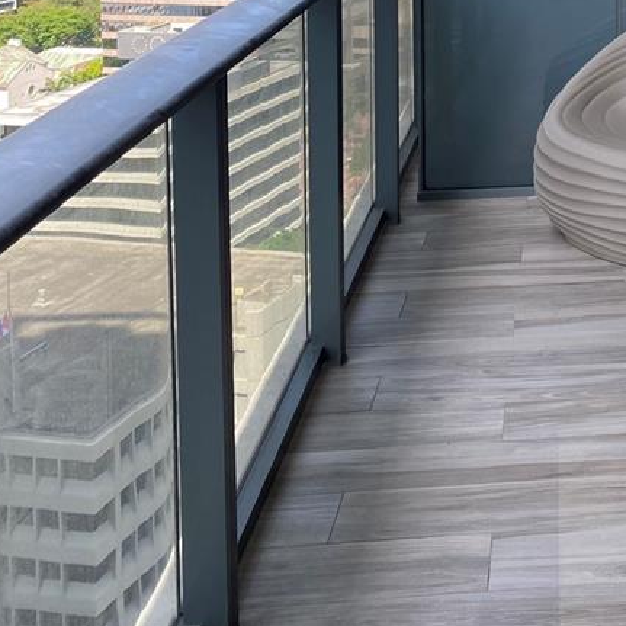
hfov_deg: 25.5
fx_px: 1309
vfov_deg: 24.7
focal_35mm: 64
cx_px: 633
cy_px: -99
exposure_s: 1/296
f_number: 1.8
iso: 32
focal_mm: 4.25
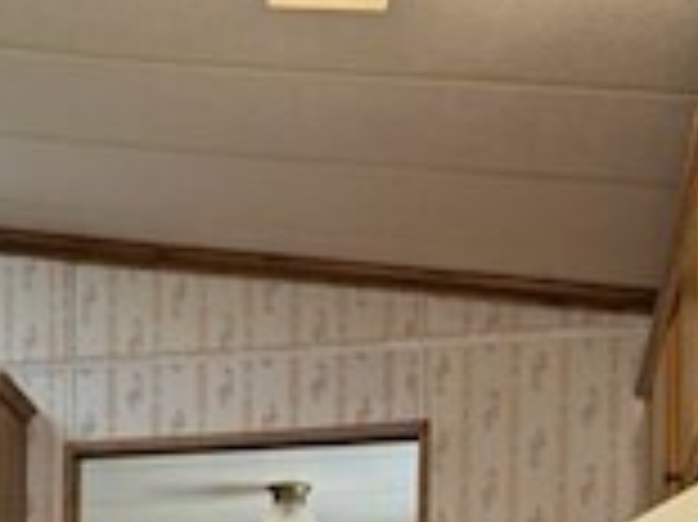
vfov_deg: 13.5
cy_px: 914
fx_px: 1995
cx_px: 68
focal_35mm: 99
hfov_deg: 19.5
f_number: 1.78
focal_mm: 6.76
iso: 125
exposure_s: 1/120
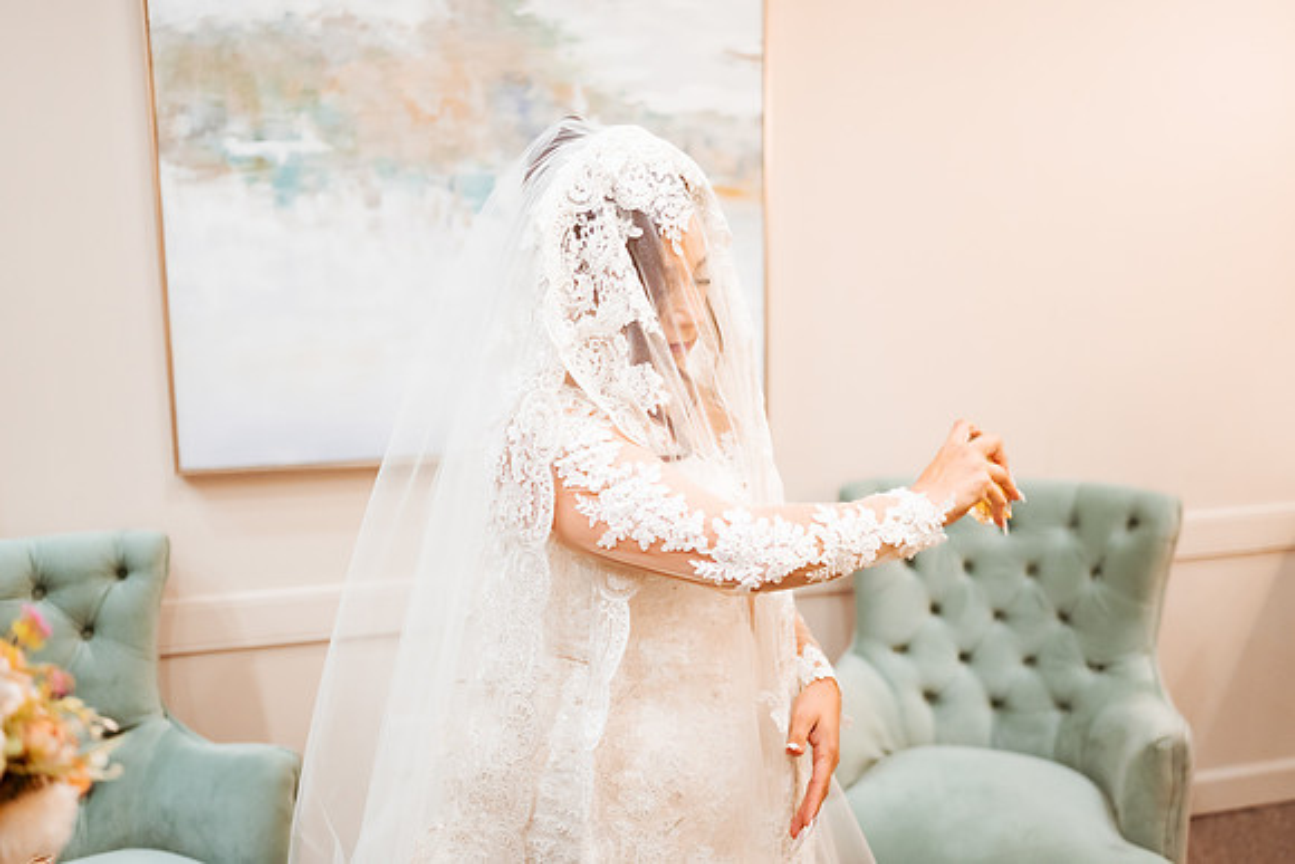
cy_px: 432
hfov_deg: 54.4
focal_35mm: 35
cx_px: 648
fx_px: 1259
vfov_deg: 37.9
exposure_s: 1/500
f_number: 1.8
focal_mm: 35
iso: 1250
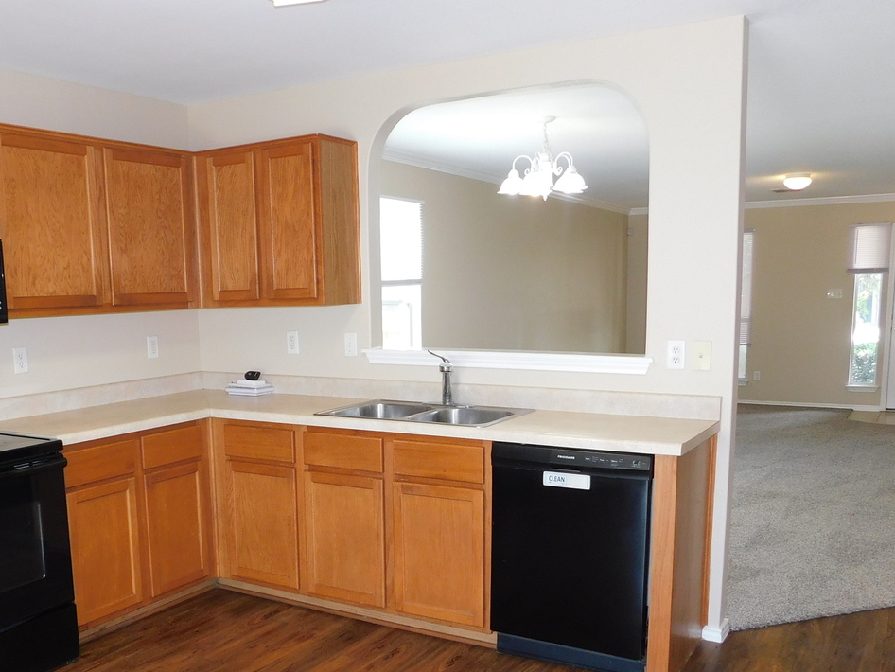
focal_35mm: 35
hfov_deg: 52.3
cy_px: 440
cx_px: 359
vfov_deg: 40.3
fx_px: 905
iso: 200
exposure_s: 1/30
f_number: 3
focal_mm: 4
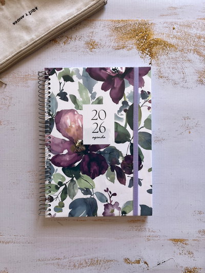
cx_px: 102
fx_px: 205
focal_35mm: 26
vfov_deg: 67.3
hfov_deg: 53.1
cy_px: 136
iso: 40
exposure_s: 1/122
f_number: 1.6
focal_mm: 5.1
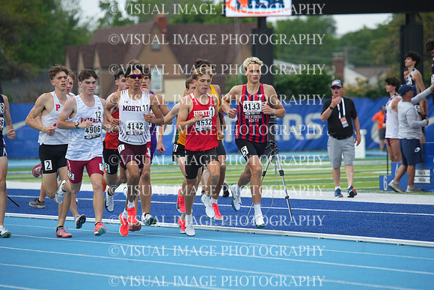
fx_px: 3738
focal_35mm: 310
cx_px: 217
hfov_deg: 6.6
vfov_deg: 4.4
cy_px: 145
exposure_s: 1/1000
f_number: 5.6
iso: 400
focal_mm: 310
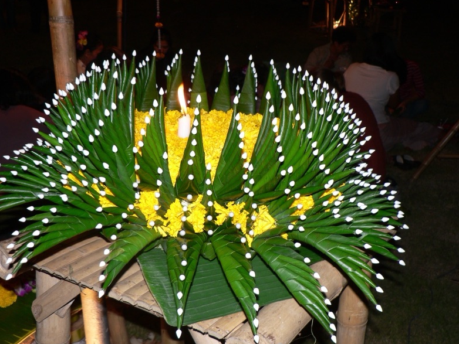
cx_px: 234
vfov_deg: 32.2
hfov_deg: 42.1
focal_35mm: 45
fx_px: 597
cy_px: 171
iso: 100
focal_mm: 7.4
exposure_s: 1/30
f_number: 2.8
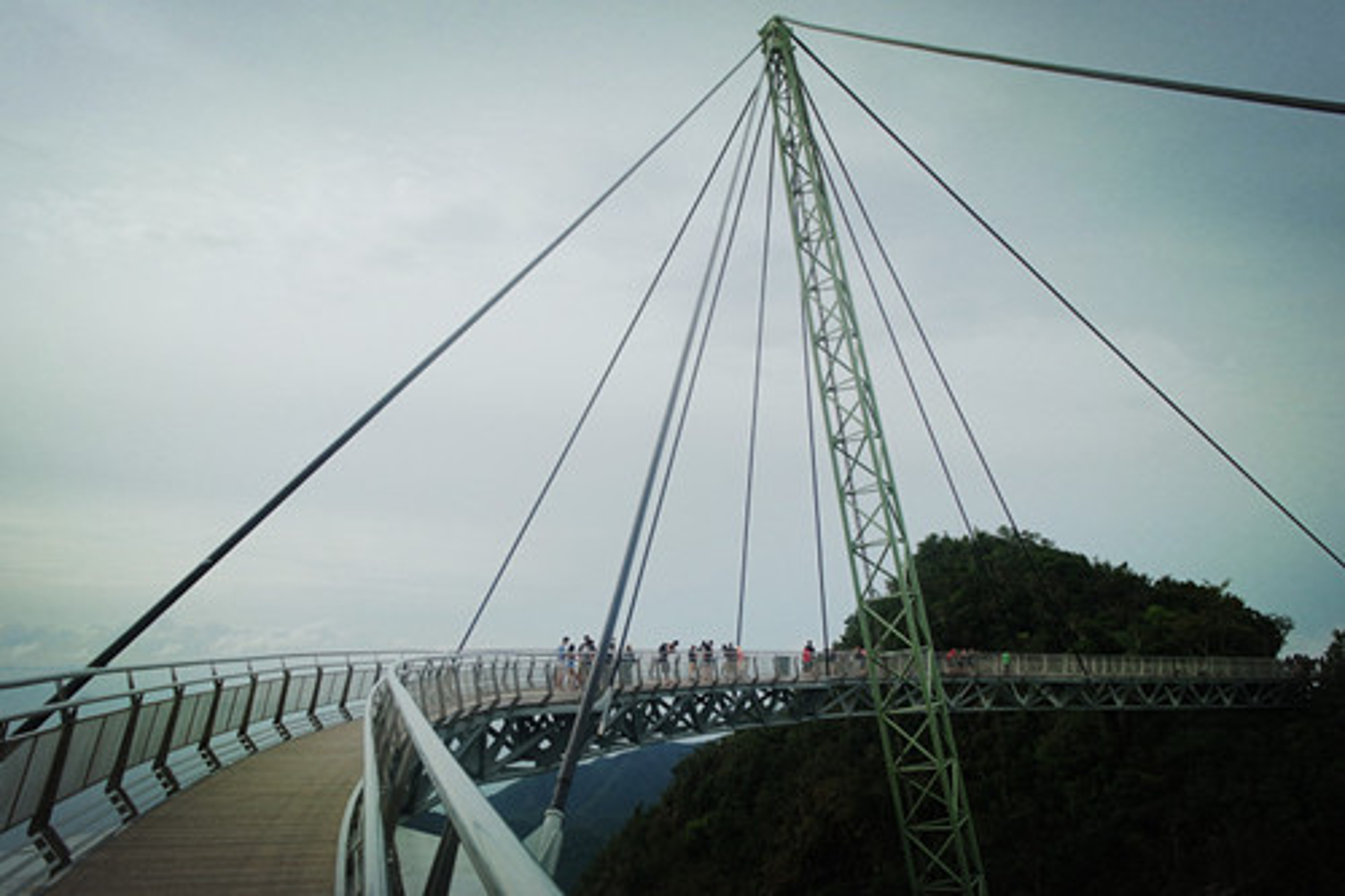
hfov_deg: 61.9
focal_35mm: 30
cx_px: 672
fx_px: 1120
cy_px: 448
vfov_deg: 43.6
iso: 100
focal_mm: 20
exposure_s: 1/400
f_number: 8
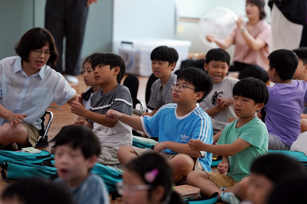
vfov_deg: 6.9
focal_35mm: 200
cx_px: 154
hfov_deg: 10.3
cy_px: 102
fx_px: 1705
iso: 1000
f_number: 4
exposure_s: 1/250
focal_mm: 200
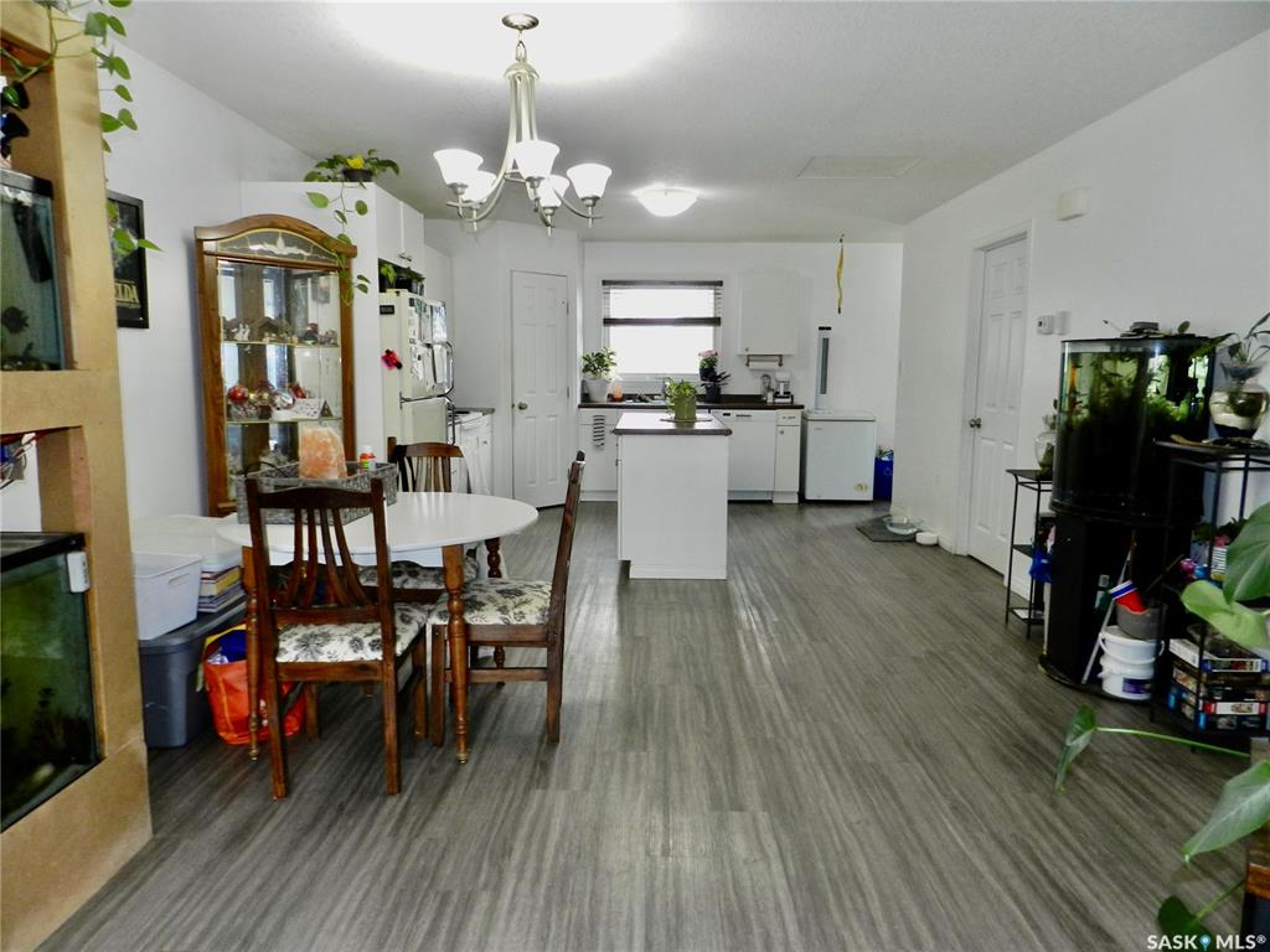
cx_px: 635
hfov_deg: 73.9
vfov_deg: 58.9
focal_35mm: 23
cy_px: 476
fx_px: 844
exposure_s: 1/30
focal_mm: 4
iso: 200
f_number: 3.4
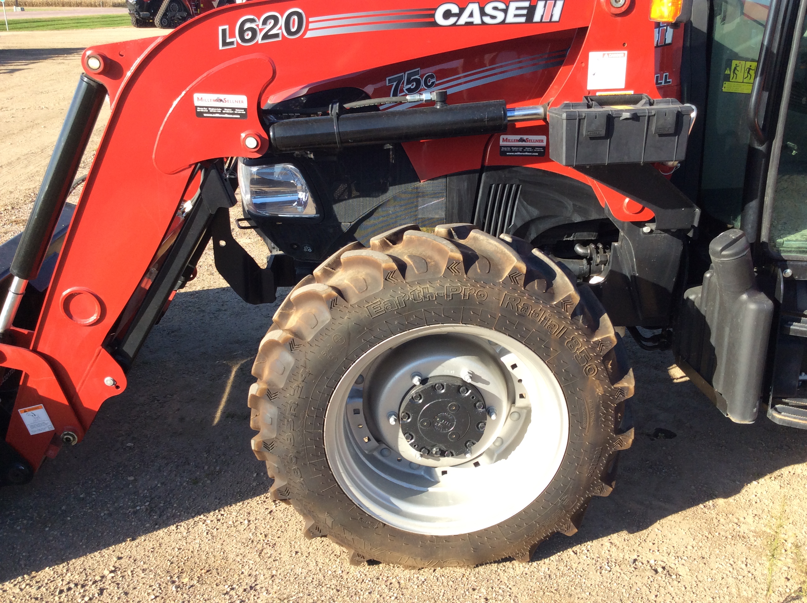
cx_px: 404
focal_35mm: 32
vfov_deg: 44.1
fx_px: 745
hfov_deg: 56.9
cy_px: 302
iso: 32
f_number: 2.4
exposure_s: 1/394
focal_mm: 3.3
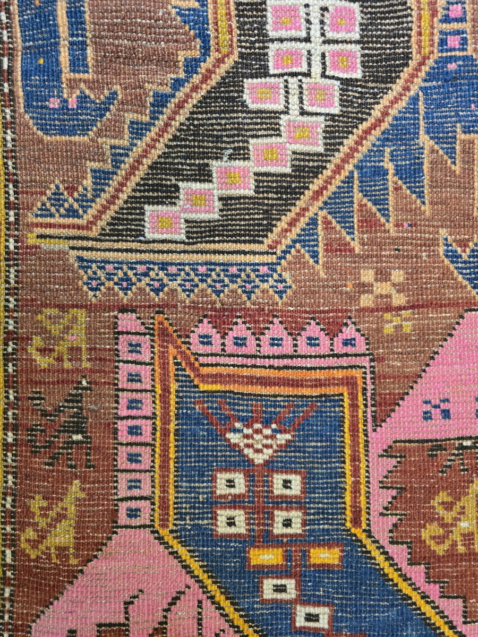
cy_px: 318
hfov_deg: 58.9
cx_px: 239
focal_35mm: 23
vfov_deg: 73.9
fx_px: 423
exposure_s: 1/100
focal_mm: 6.3
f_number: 1.7
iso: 1250
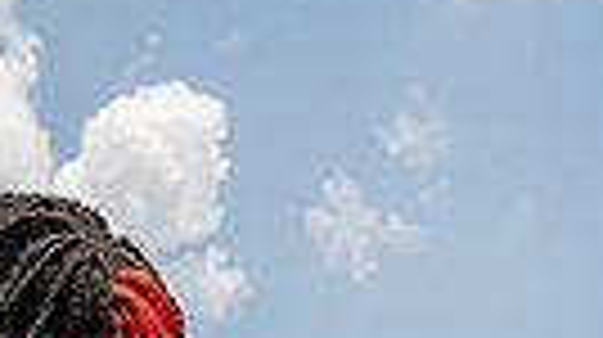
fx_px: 2811
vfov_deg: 6.4
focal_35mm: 176
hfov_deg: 12.1
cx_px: -22
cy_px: 910
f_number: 7.1
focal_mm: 50
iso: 100
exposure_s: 1/250
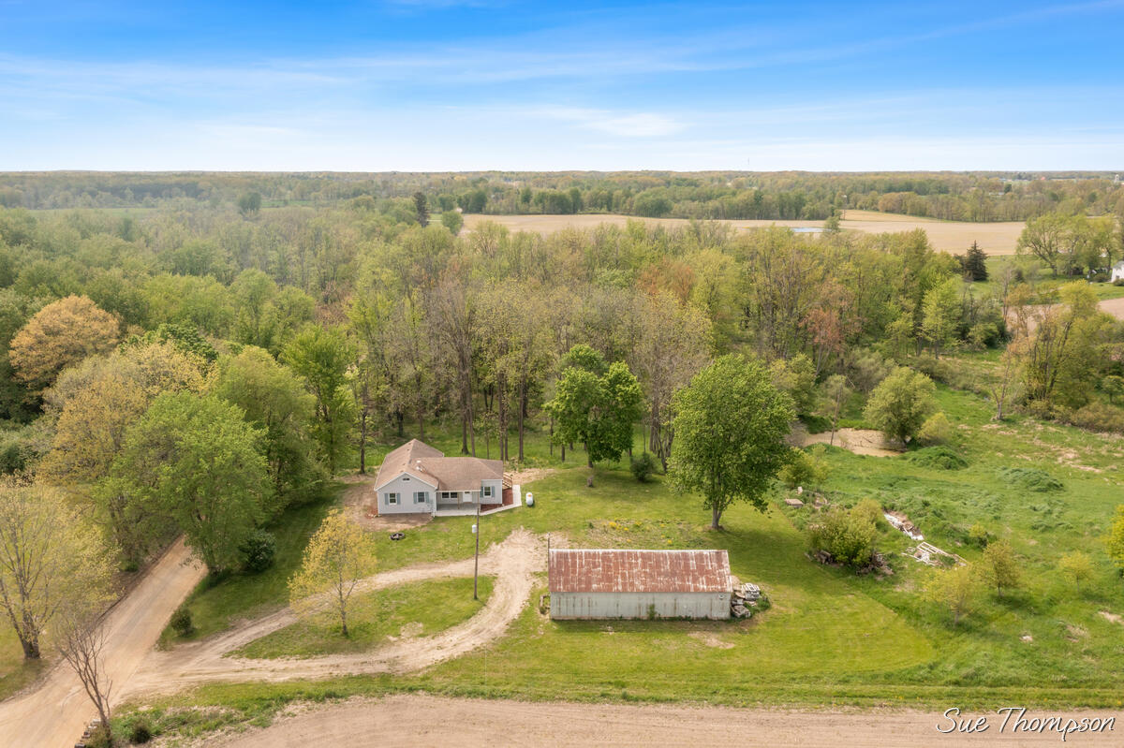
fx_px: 874
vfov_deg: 46.4
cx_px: 562
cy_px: 374
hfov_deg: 65.5
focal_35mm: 28
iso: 100
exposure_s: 1/320
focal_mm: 10.26
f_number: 9
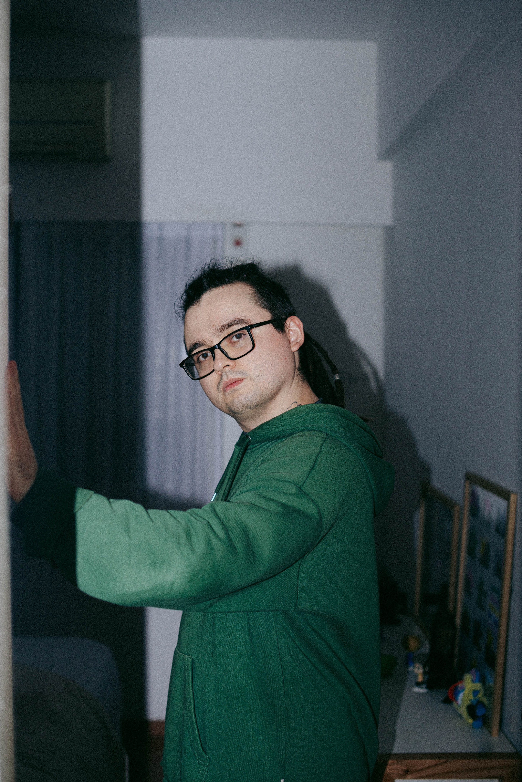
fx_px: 1086
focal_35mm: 50
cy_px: 391
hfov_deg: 27.0
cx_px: 261
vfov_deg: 39.6
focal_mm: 50
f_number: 3.2
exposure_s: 1/250
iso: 125
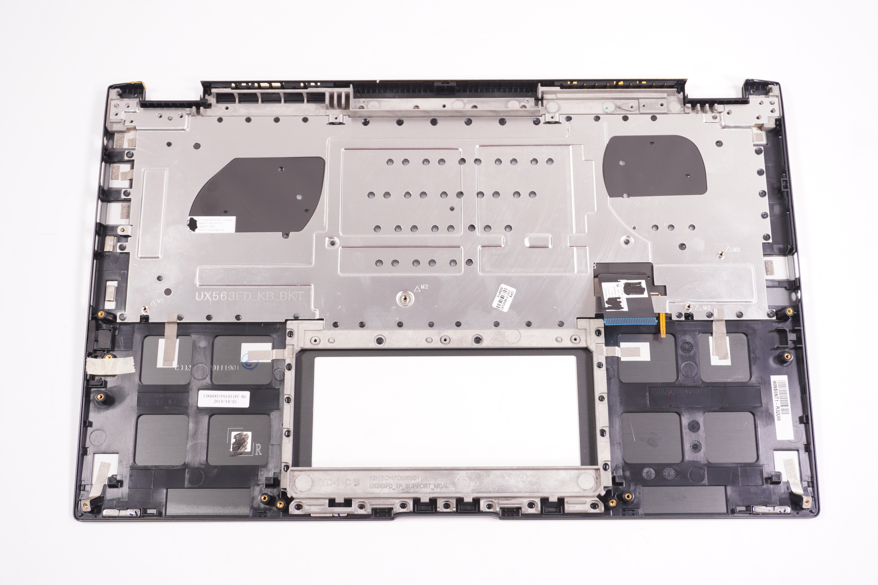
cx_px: 442
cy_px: 292
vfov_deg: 30.2
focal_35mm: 45
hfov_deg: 44.0
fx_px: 1086
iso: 400
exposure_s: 1/125
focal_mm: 29
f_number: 5.6
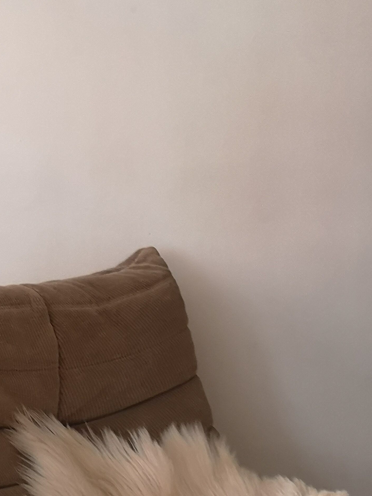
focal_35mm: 73
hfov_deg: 19.1
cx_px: -62
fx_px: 1046
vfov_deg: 26.4
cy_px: 127
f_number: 1.8
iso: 500
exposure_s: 1/20
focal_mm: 3.95
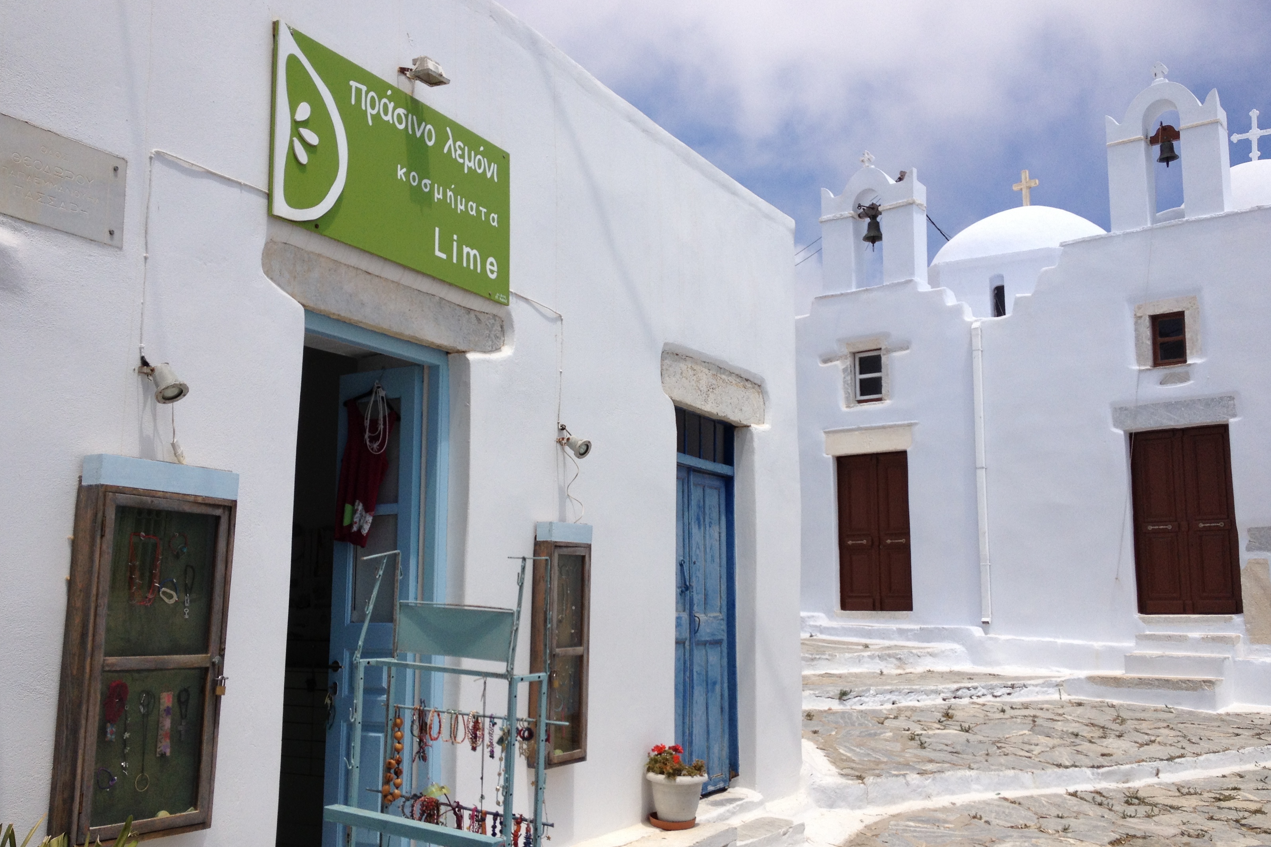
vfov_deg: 35.9
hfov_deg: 51.9
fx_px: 1306
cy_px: 451
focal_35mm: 37
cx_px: 635
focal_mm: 4.28
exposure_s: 1/2907
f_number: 2.4
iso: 50
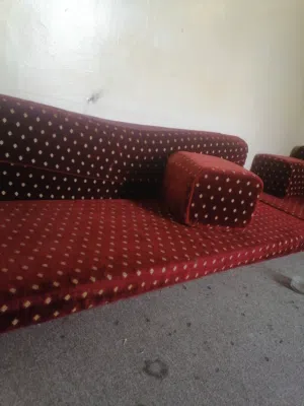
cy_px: 203
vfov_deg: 65.3
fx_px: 316
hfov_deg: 51.4
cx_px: 152
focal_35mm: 27
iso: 400
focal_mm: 5.3
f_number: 1.8
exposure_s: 1/100
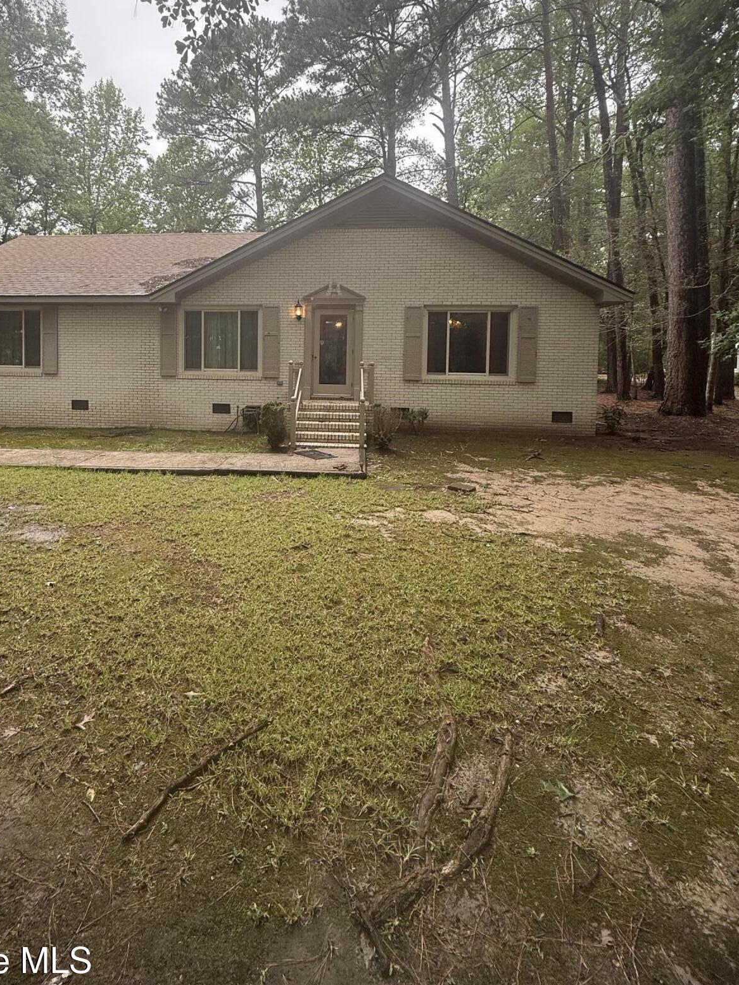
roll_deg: -0.6
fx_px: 512
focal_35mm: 18
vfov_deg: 86.5
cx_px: 296
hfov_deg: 70.9
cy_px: 386
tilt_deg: -2.5
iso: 64
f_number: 2.2
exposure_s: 1/190
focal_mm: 2.22
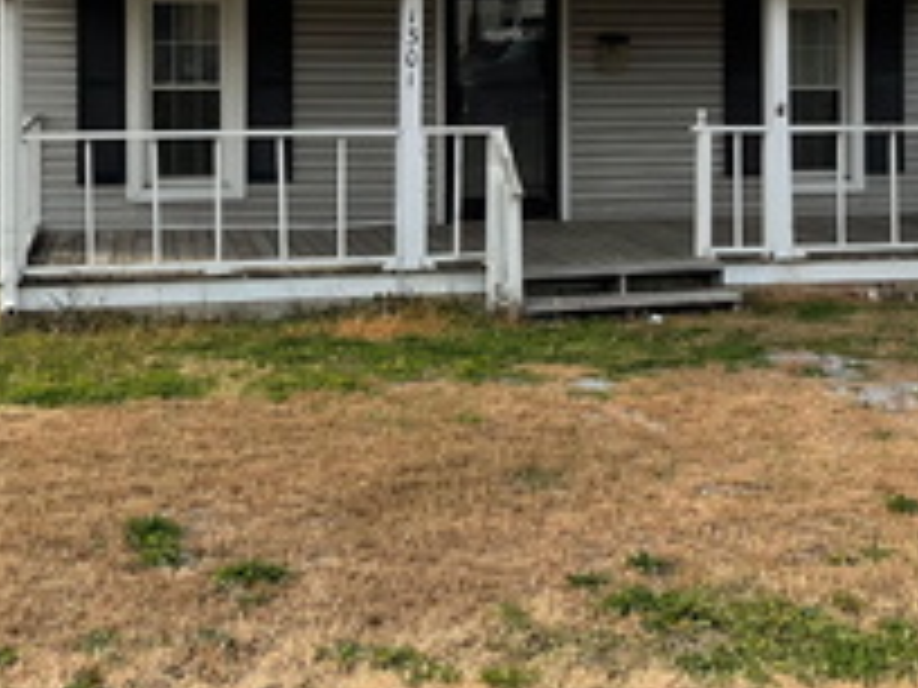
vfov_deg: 24.8
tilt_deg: -2.2
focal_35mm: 57
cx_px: 450
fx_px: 1512
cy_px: 54
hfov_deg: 33.8
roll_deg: -0.6
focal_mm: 3
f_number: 1.8
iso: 16
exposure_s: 1/1848
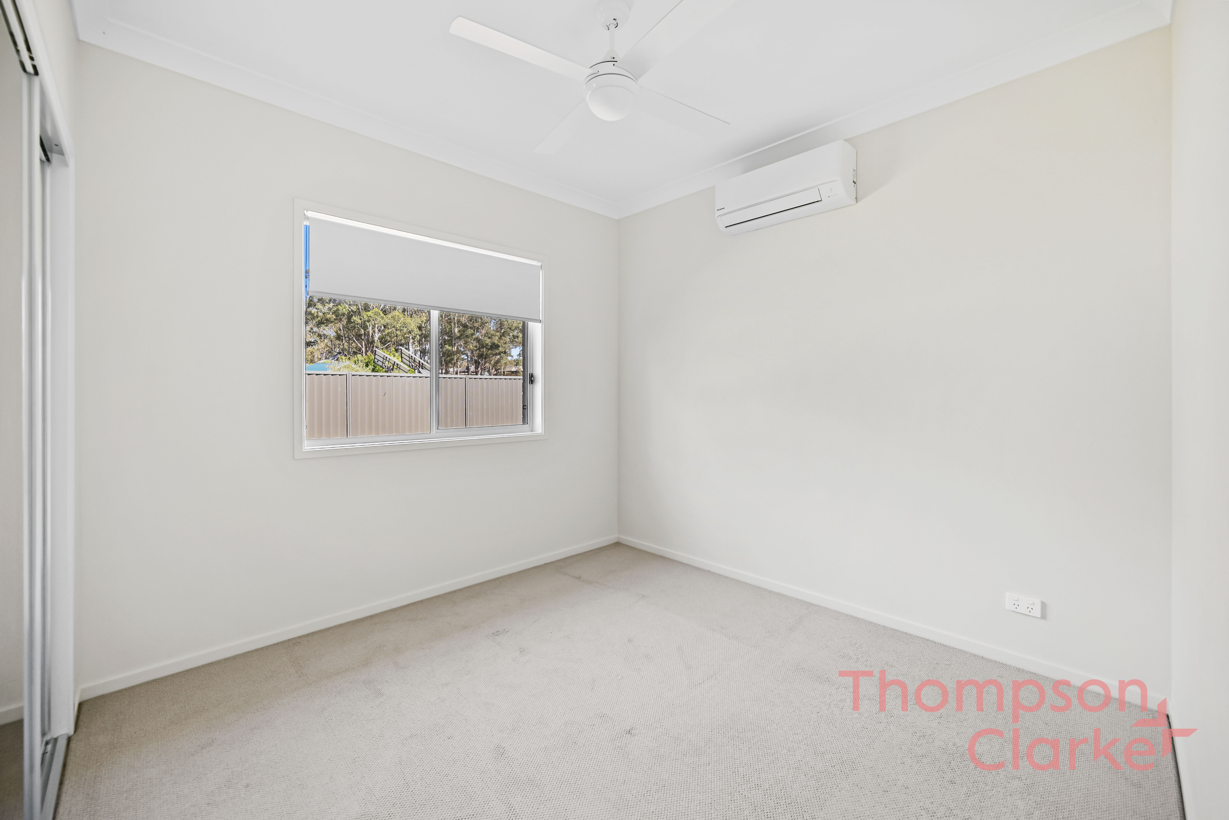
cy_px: 410
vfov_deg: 81.3
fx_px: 478
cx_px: 614
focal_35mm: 14
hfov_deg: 104.2
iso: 100
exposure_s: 1/6
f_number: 4
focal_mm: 14
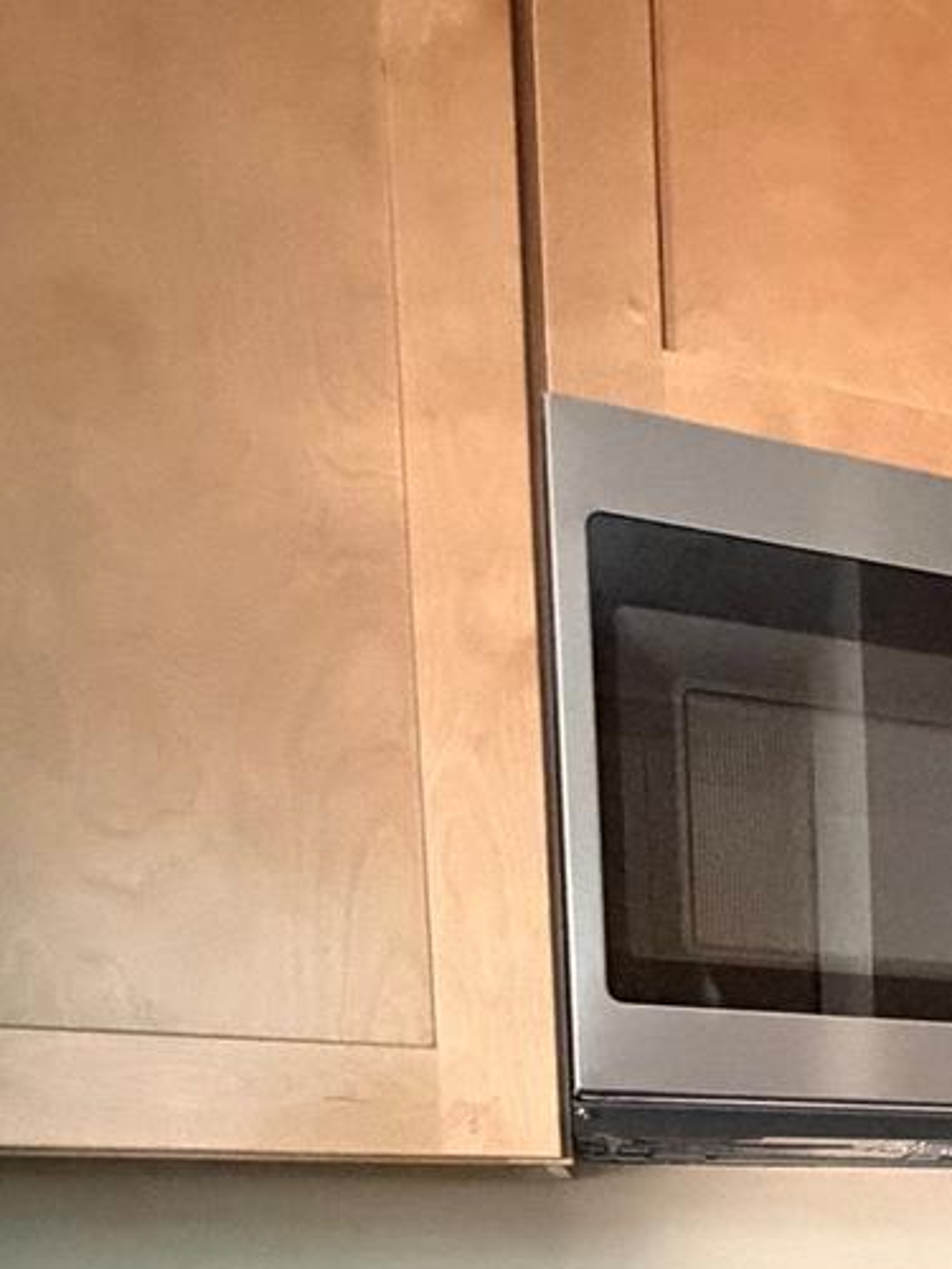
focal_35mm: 43
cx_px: 1376
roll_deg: -0.6
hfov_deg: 26.1
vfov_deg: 37.2
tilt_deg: -5.1
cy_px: 1381
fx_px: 1577
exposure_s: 1/40
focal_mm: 2.22
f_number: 2.2
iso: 1600
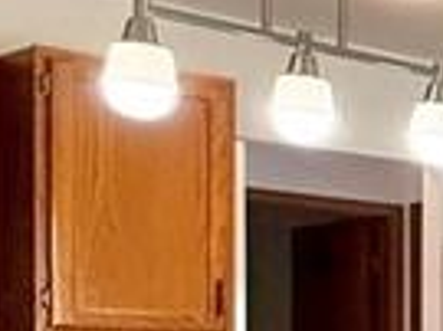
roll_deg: -0.6
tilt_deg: -0.6
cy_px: 410
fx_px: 1355
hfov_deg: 12.1
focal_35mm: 106
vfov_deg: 13.5
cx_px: 1224
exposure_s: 1/120
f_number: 2.2
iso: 160
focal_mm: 2.22
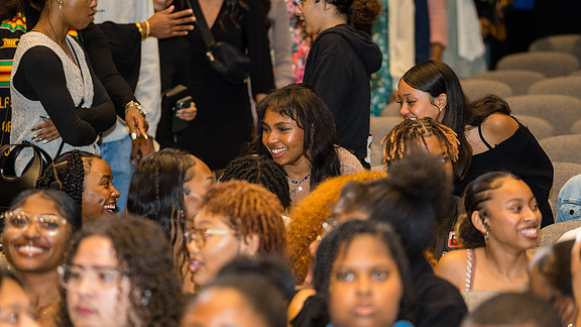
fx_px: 3066
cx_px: 295
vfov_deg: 6.1
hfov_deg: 10.8
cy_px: 140
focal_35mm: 199
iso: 4000
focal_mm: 186
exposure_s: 1/250
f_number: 4
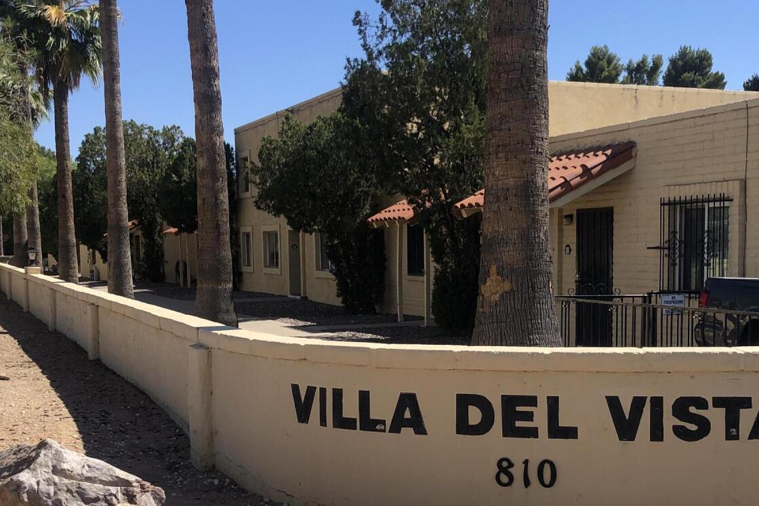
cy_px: 349
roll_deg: +0.4
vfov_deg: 25.8
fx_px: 1096
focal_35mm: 52
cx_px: 433
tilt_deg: -4.1
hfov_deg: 38.1
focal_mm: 3.99
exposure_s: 1/1715
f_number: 1.8
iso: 20
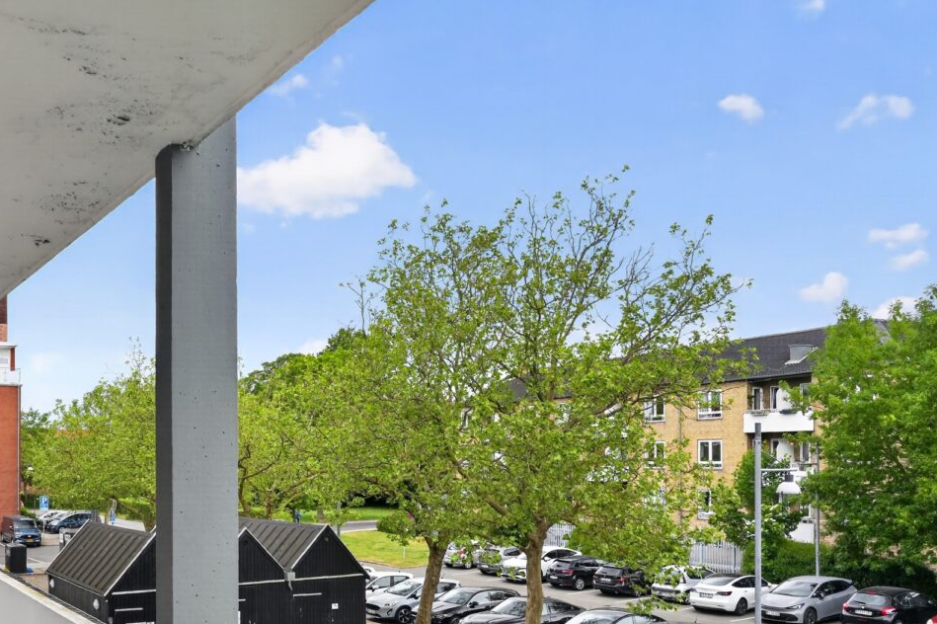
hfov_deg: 53.4
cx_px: 241
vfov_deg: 38.1
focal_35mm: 34
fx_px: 885
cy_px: 453
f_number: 8
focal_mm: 21
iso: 400
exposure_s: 1/200
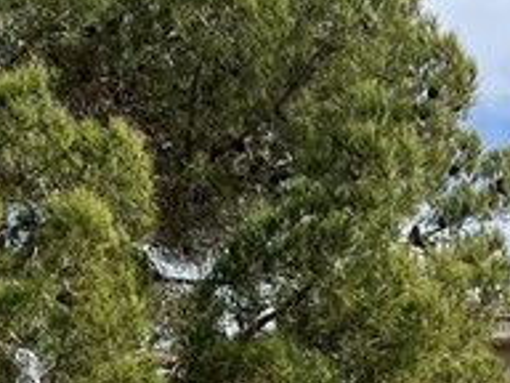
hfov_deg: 13.8
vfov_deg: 10.0
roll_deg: +2.1
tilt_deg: +1.6
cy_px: 705
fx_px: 2048
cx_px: 603
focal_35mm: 139
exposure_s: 1/3704
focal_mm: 5.7
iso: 50
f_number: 1.5
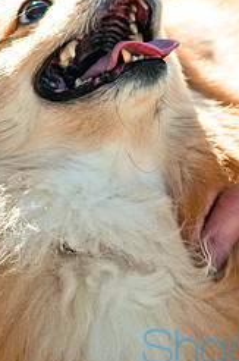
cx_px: 155
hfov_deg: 2.8
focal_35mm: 481
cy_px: 91
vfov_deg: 4.3
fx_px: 4809
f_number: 5.6
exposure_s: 1/1000
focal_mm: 175
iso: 400
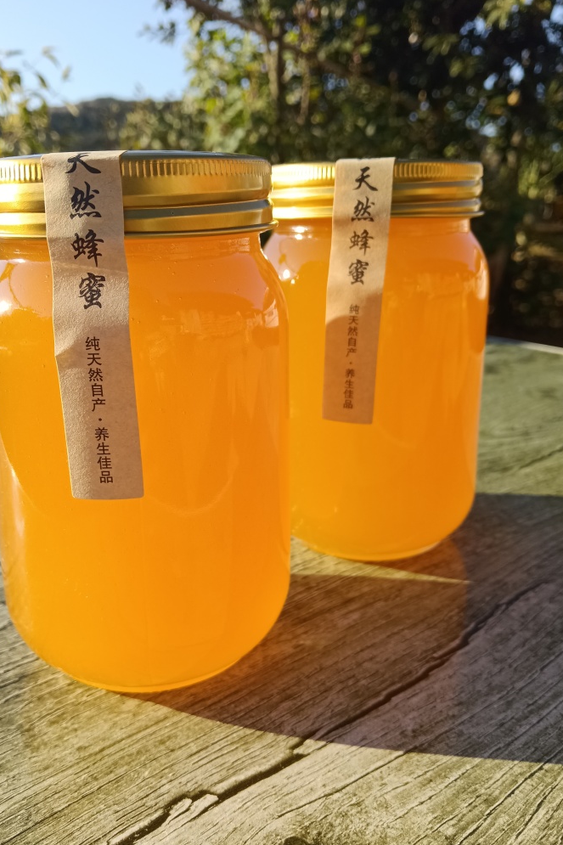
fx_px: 680
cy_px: 417
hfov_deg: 44.9
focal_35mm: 29
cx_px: 250
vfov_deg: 63.7
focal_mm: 4.05
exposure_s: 1/175
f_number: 1.8
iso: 100
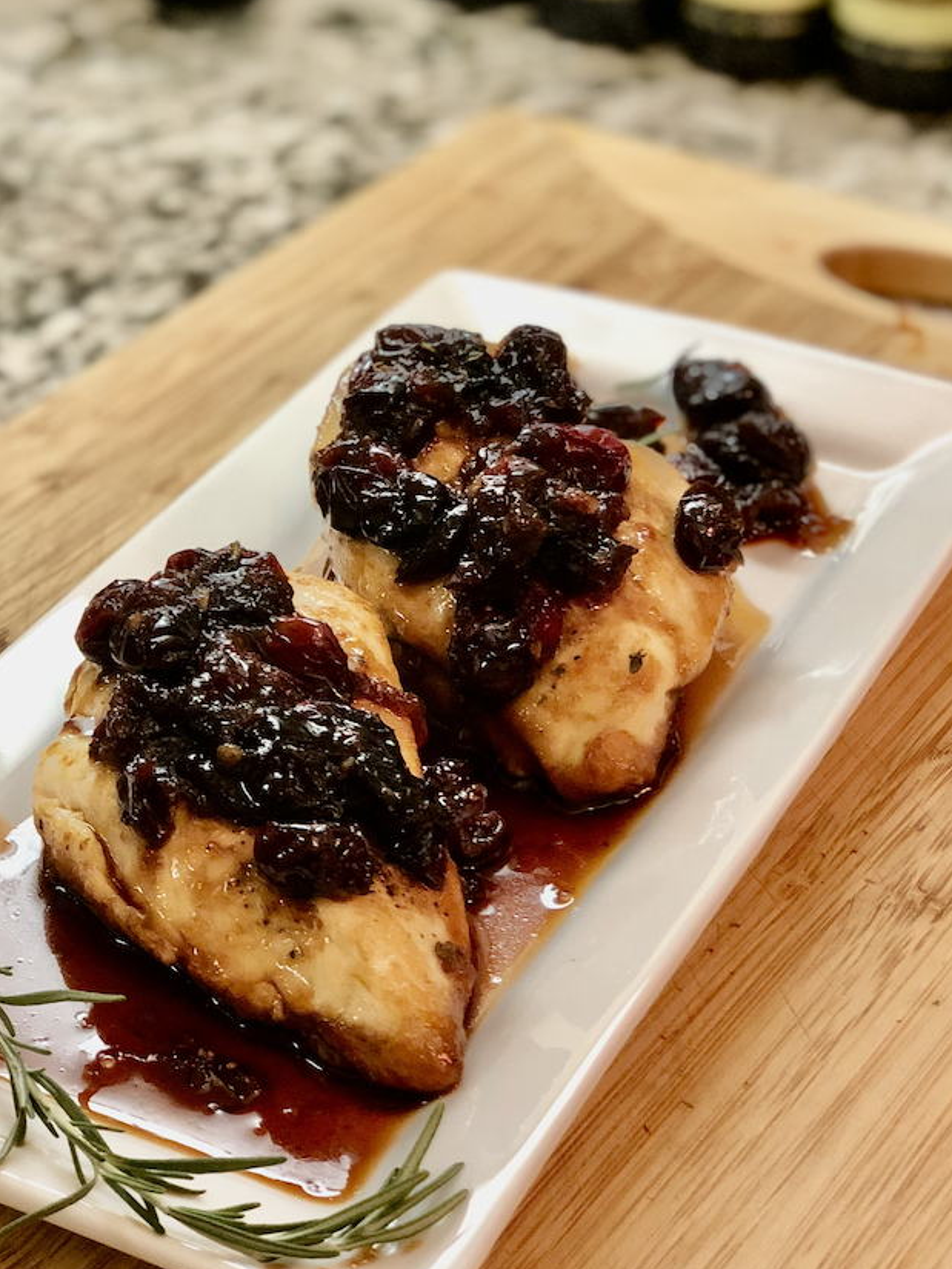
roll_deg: -0.2
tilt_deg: -30.6
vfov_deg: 23.2
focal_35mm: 84
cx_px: 421
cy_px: 491
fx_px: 3079
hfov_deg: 17.6
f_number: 2.4
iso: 100
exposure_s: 1/40
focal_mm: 6
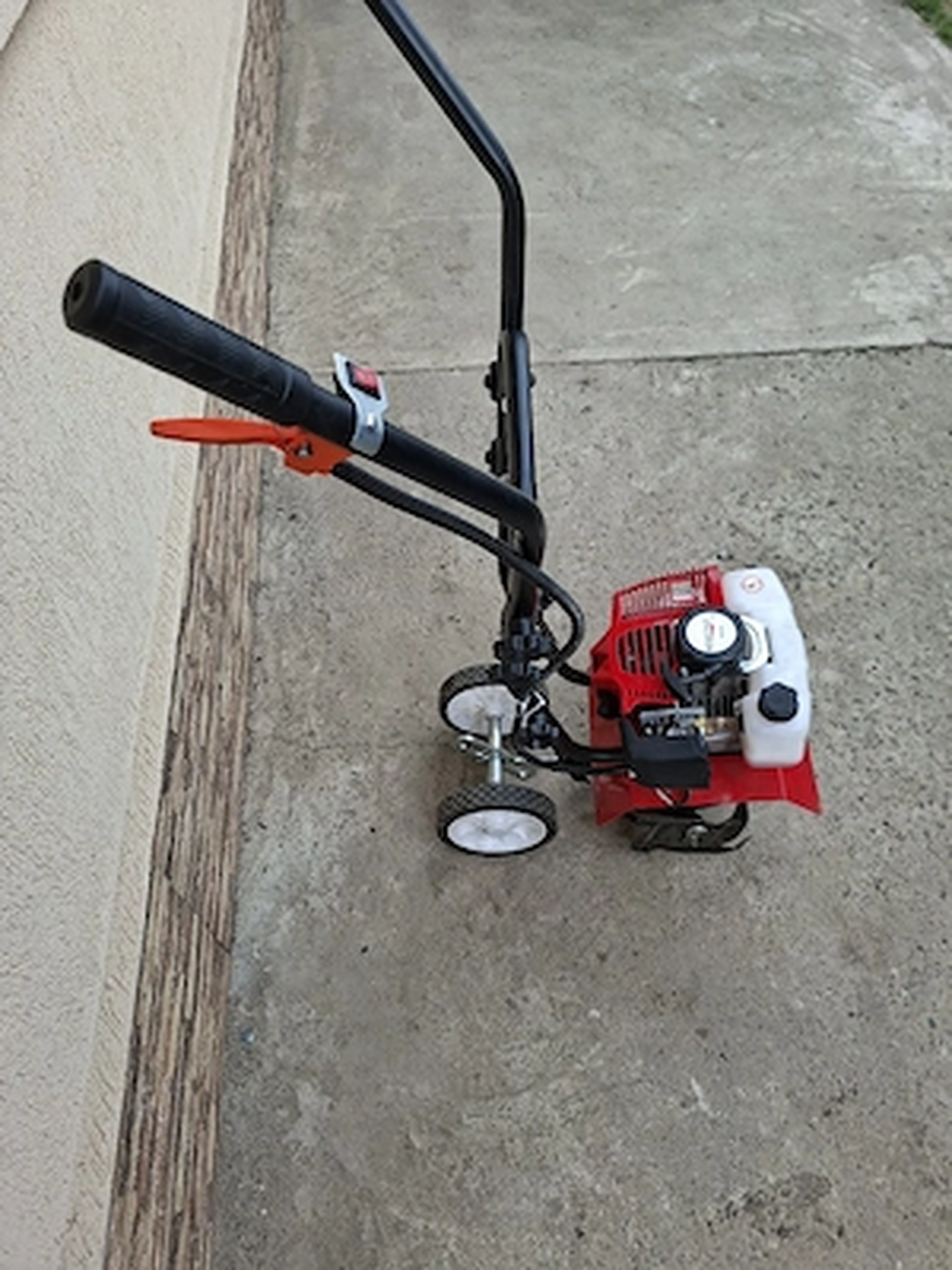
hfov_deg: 58.9
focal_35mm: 23
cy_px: 635
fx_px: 843
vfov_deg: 73.9
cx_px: 476
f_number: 1.8
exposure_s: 1/263
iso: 50
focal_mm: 5.54
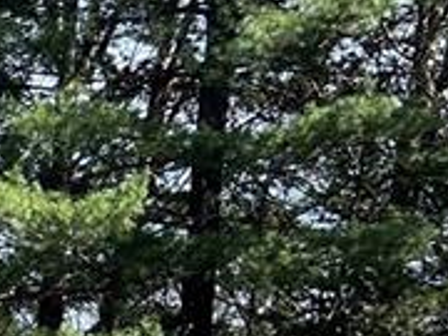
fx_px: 1915
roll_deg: -1.7
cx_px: -597
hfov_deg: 11.3
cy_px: 635
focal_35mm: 148
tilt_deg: -9.0
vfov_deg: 9.5
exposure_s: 1/1488
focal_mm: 5.7
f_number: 1.5
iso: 50
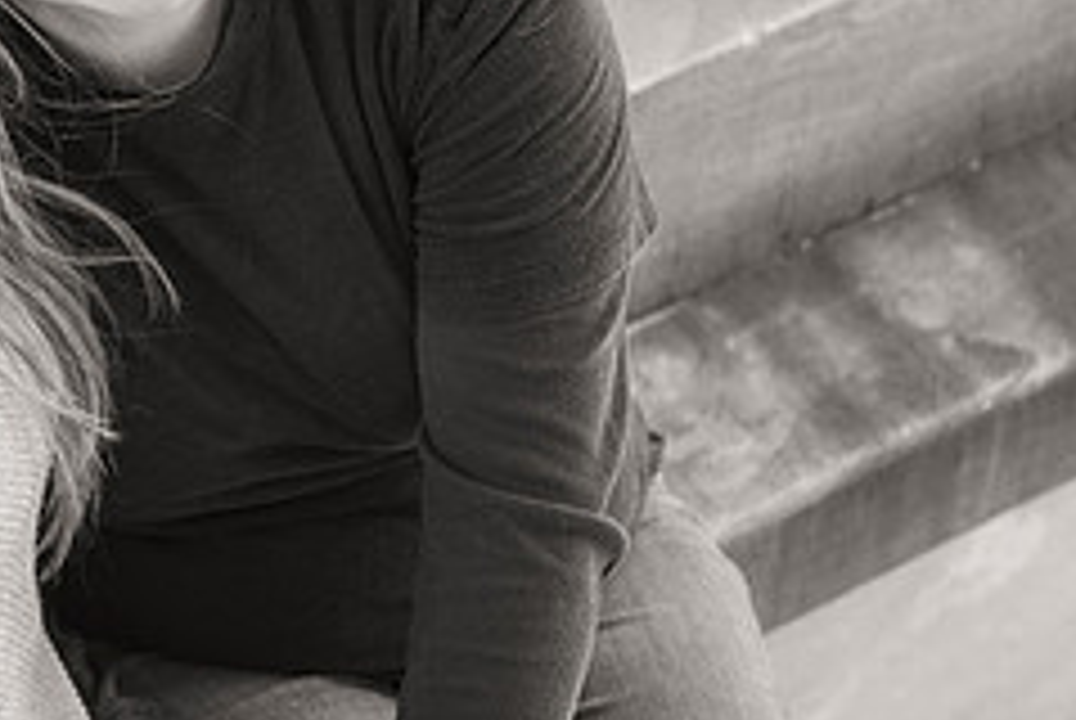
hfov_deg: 10.4
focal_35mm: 196
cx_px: -107
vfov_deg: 7.0
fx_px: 5865
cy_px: -55
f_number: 4
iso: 400
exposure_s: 1/160
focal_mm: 75
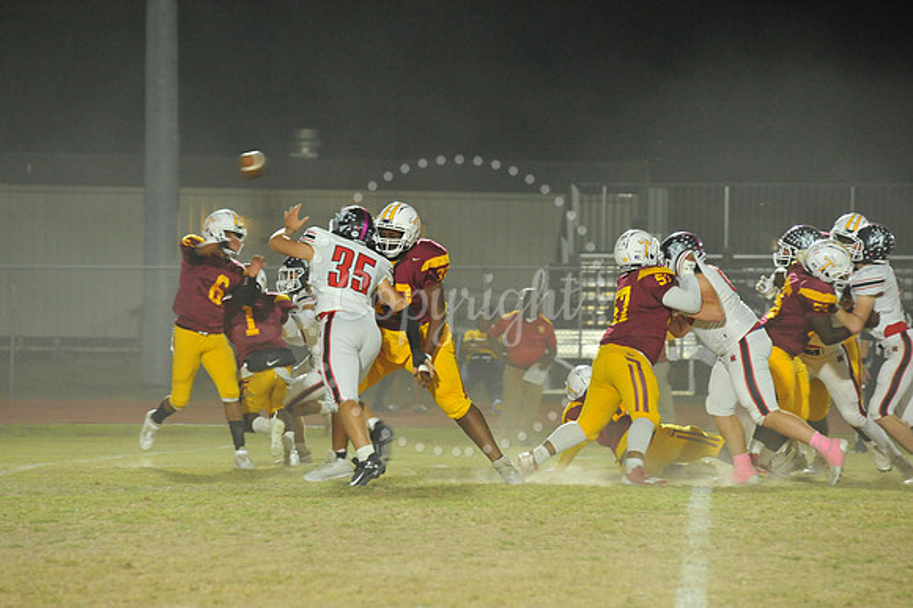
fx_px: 5069
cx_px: 456
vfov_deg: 6.9
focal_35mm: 200
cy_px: 304
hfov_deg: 10.3
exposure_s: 1/200
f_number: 5.6
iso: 4000
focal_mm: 200
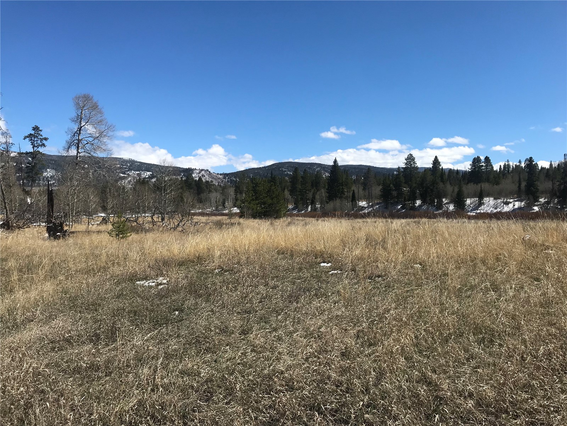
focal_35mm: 28
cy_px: 213
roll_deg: +0.2
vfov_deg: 49.7
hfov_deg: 63.4
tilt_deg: -1.3
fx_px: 459
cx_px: 284
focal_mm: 3.99
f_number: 1.8
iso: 20
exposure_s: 1/3195
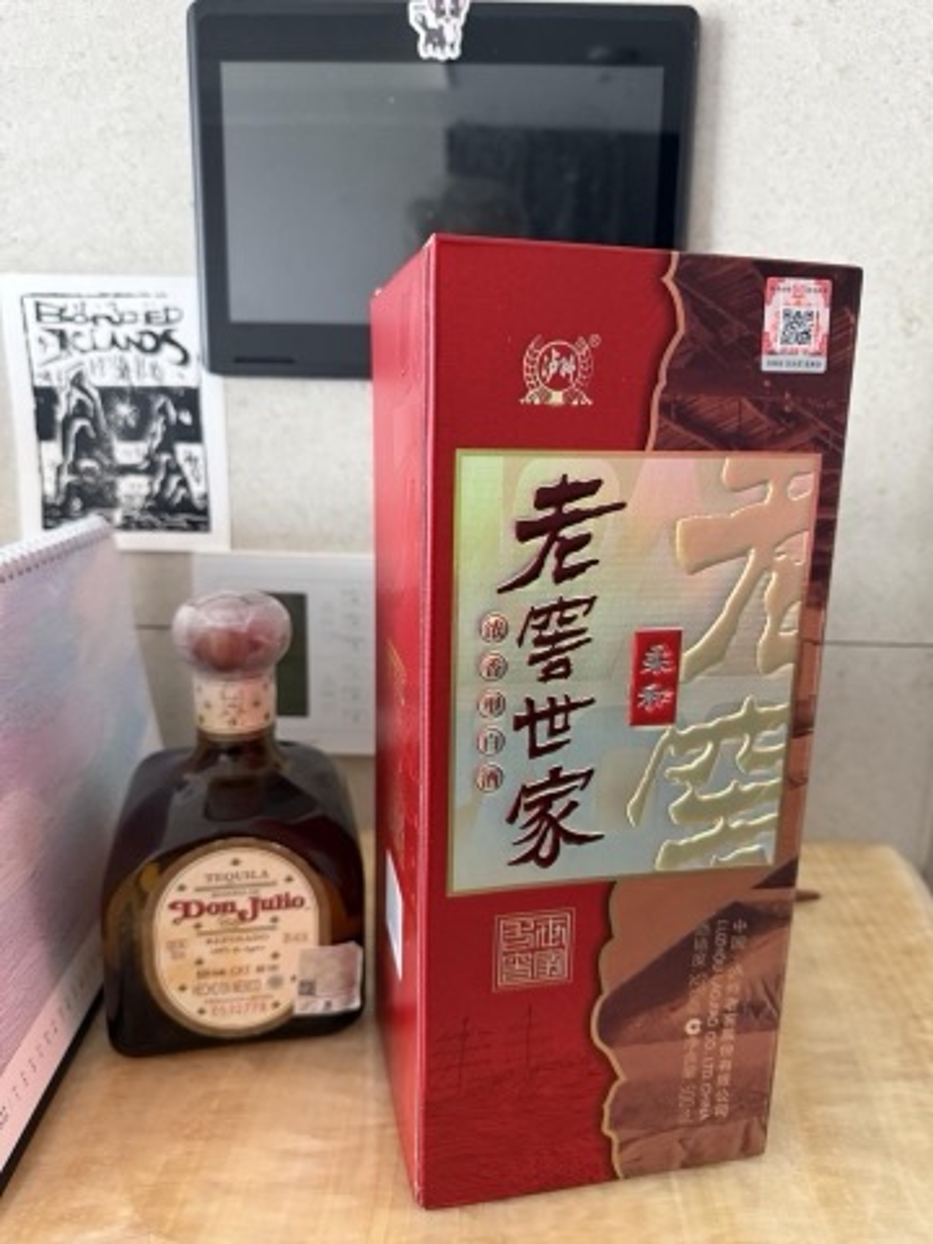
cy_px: 622
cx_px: 466
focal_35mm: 24
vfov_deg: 71.6
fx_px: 862
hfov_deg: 56.8
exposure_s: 1/60
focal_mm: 6.76
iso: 640
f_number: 1.78
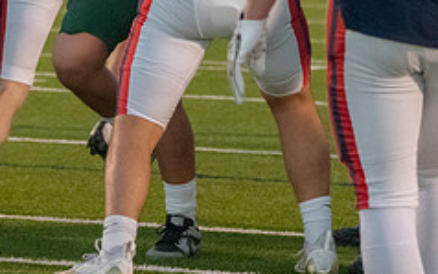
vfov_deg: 2.8
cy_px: -117
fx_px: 5589
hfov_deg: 4.5
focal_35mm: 468
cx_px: 79
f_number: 5
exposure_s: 1/1250
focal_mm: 133
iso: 12800
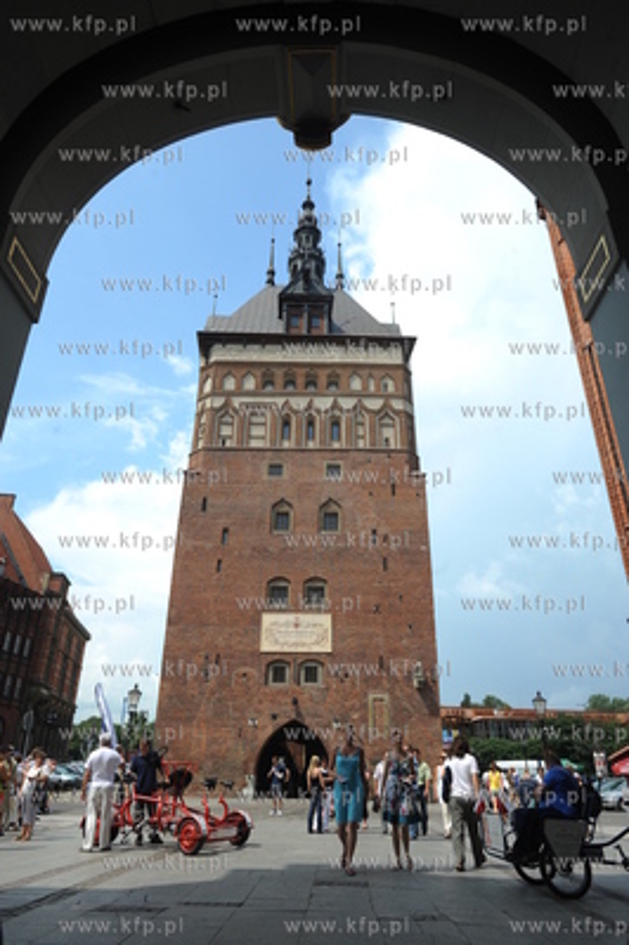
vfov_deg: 73.8
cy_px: 472
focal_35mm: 24
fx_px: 630
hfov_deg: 53.1
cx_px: 314
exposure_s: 1/320
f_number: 8
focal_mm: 24
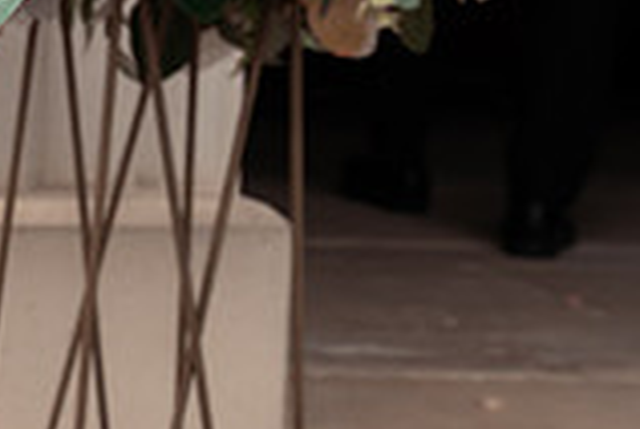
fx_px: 1567
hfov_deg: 18.3
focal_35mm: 88
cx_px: -506
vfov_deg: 15.5
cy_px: 95
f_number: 10
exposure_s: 1/640
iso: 800
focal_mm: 24
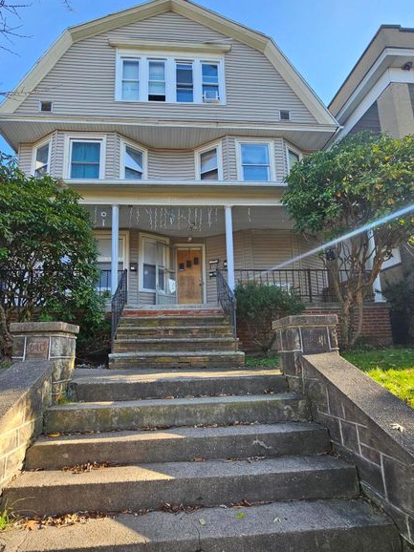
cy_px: 306
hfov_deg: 81.5
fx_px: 239
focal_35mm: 15
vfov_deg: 97.8
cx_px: 188
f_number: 2.2
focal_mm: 2.2
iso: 50
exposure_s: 1/274
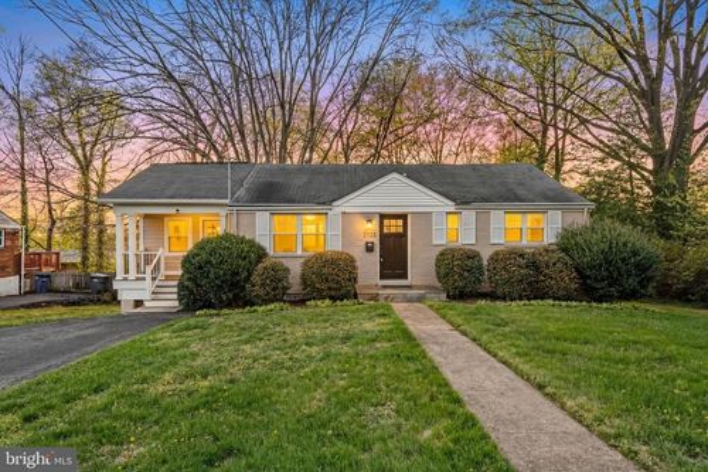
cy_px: 236
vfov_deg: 64.5
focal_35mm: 19
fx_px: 374
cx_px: 354
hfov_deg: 86.9
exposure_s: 1/40
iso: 1000
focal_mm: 19
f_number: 8
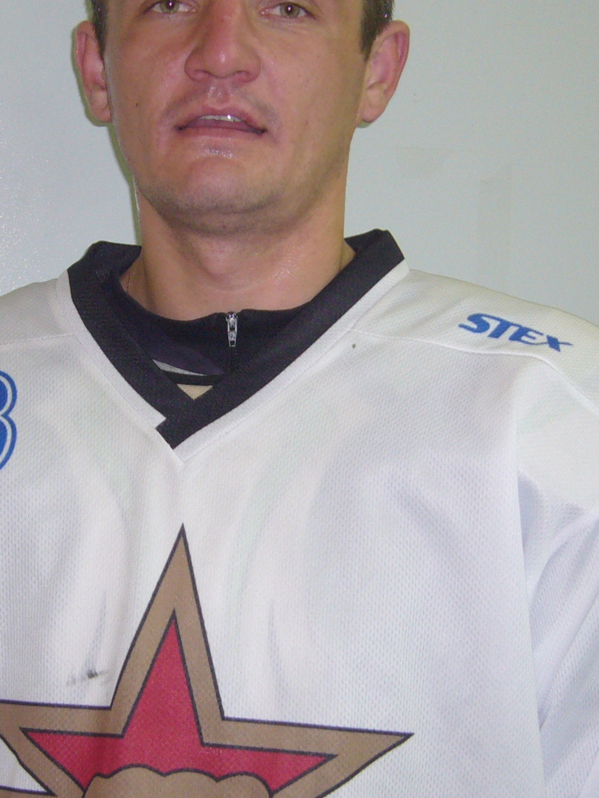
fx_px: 1683
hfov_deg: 20.0
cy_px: 367
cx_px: 161
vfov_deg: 26.7
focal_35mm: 73
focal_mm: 5.8
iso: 100
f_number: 2.8
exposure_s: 1/8
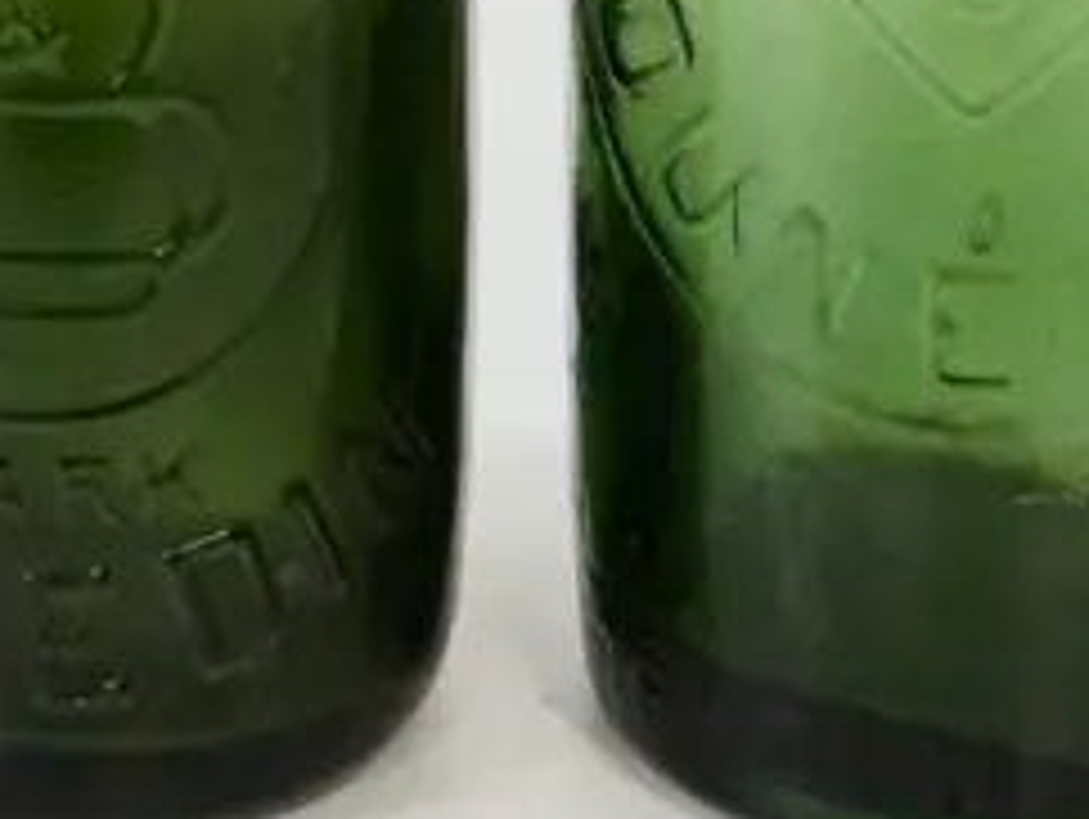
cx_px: -18
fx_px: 5857
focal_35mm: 186
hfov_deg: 10.5
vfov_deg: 7.7
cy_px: -644
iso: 3200
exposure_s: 1/100
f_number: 4.5
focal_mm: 22
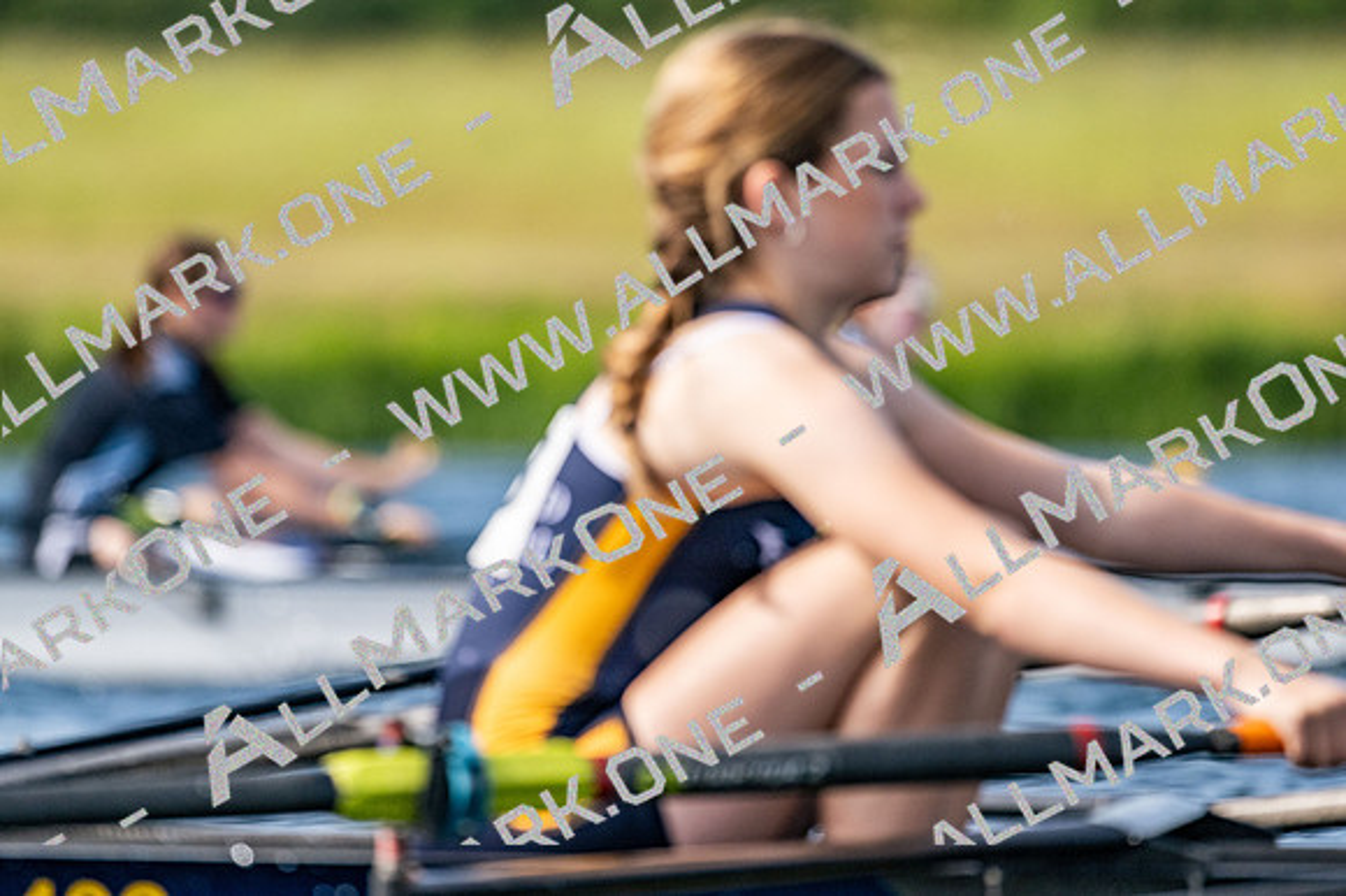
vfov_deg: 2.3
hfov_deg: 3.4
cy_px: 448
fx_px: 22420
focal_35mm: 600
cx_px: 673
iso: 320
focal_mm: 400
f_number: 4.5
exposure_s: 1/2500
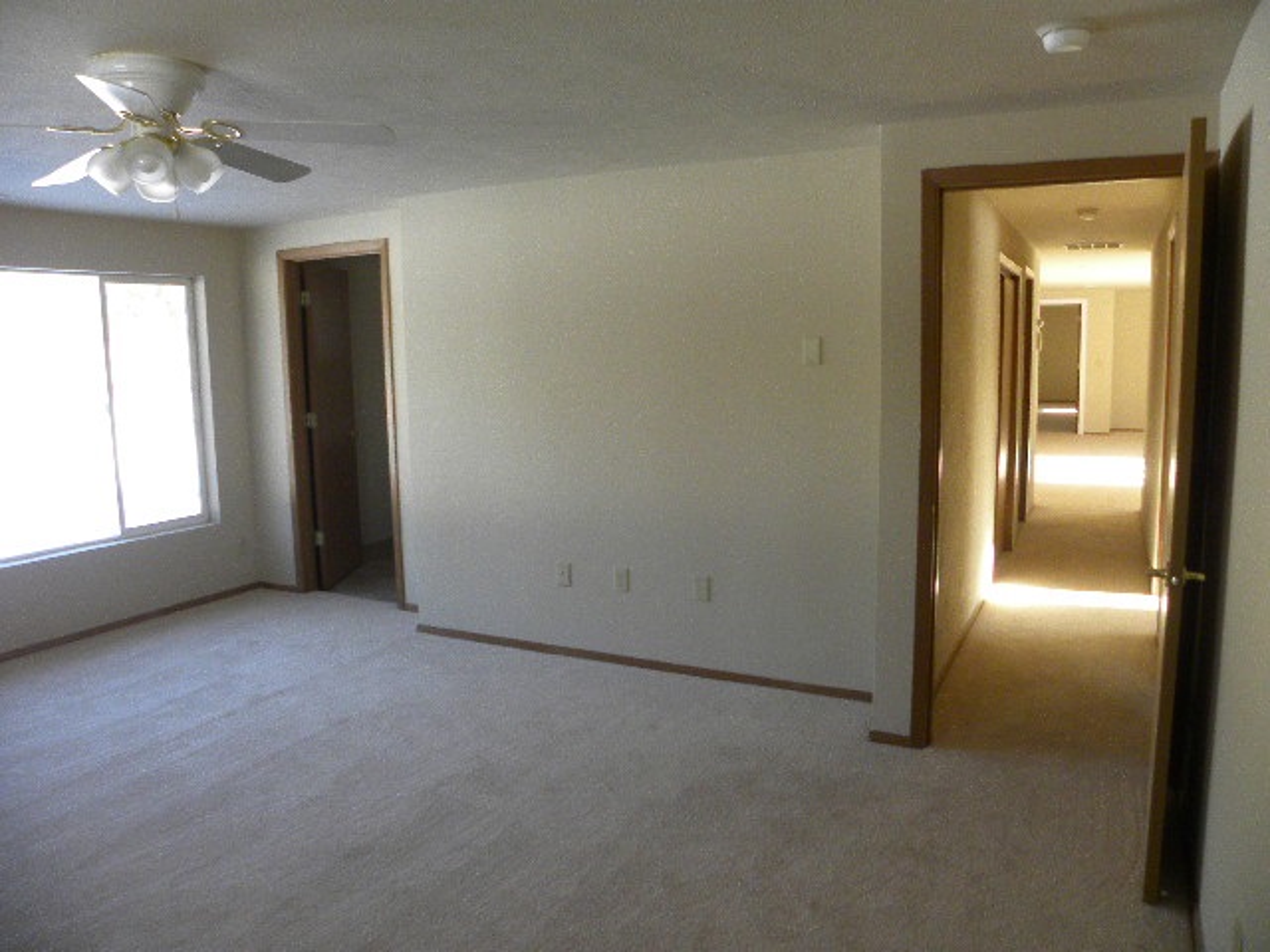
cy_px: 476
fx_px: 954
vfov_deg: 53.1
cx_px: 635
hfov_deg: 67.3
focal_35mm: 26
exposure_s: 1/65.1
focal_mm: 4.6
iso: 123
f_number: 2.8
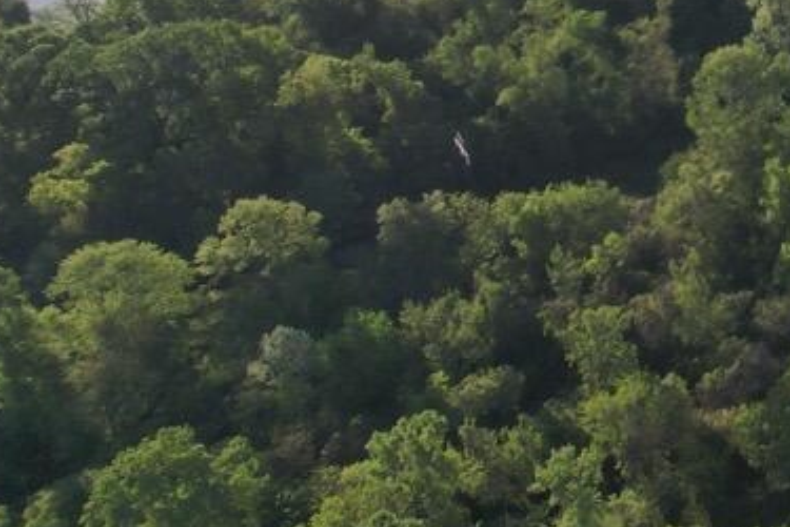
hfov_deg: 21.2
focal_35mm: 75
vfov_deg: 16.7
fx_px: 1646
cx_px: 1285
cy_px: -243
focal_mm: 8.38
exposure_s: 1/1500
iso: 100
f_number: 2.8
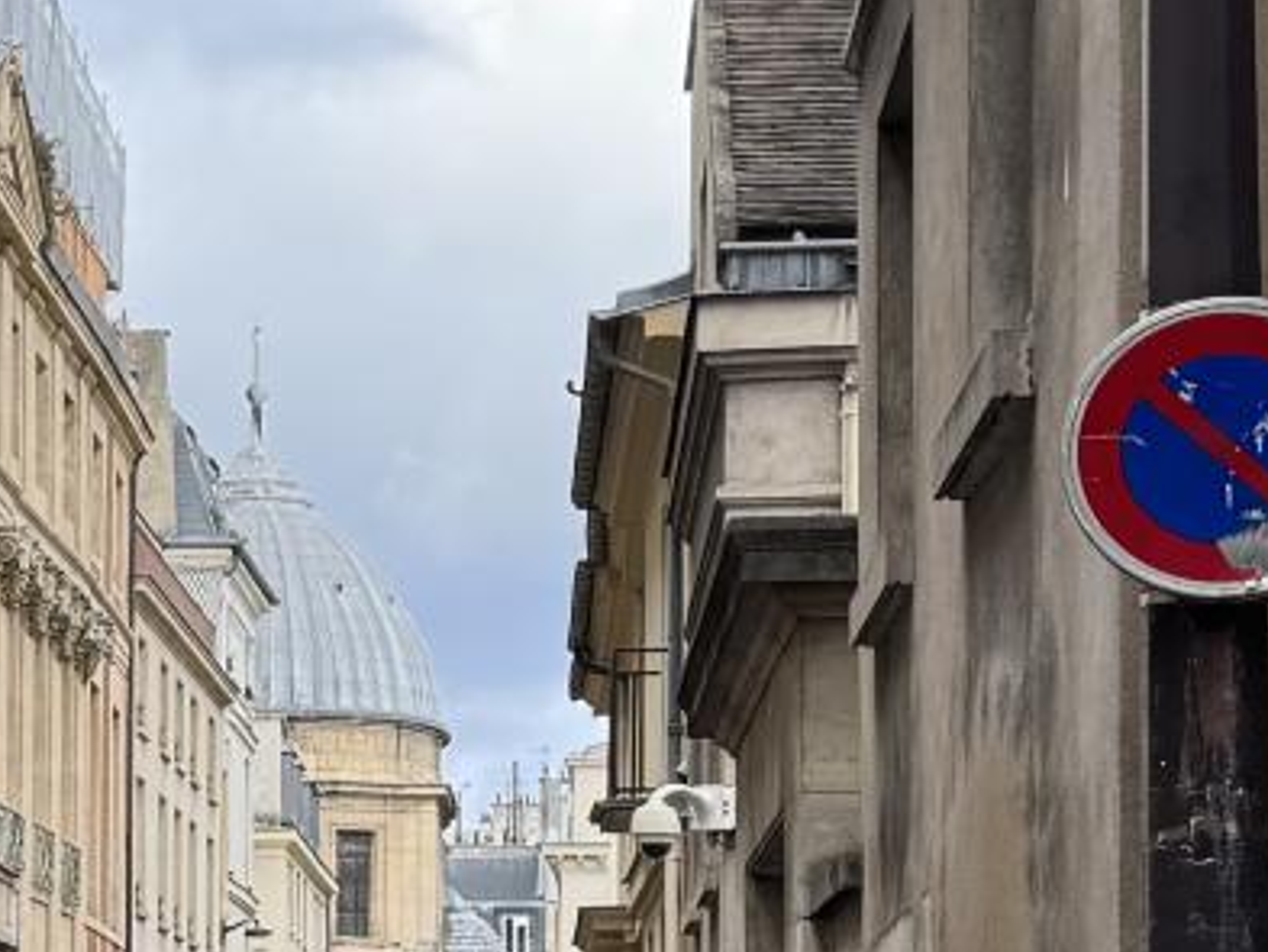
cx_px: -494
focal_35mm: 125
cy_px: 813
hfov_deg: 14.9
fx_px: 4580
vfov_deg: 11.8
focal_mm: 6.76
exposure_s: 1/514
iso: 80
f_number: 1.78
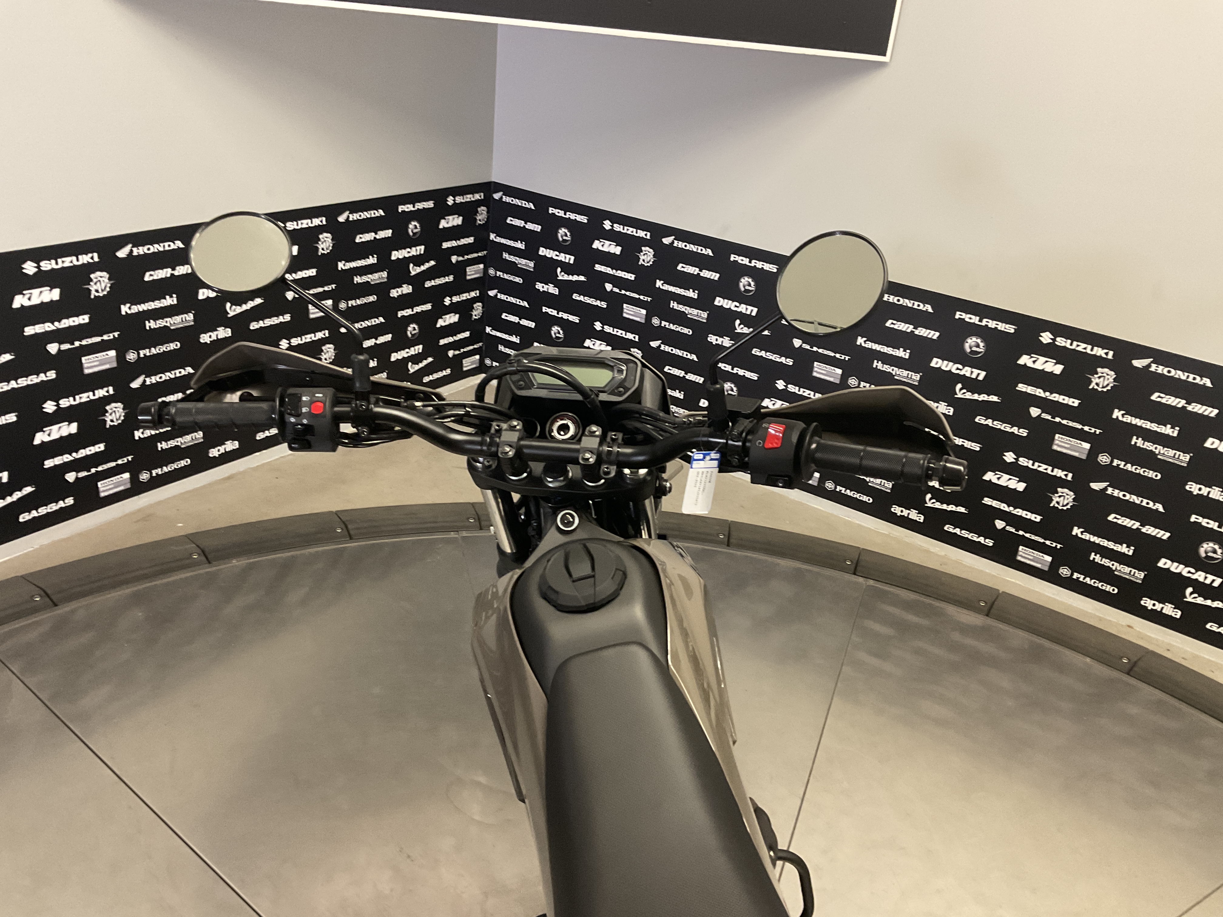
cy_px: 458
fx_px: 1025
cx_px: 612
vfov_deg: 48.2
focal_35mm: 29
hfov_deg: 61.7
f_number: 1.8
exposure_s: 1/40
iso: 200
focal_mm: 3
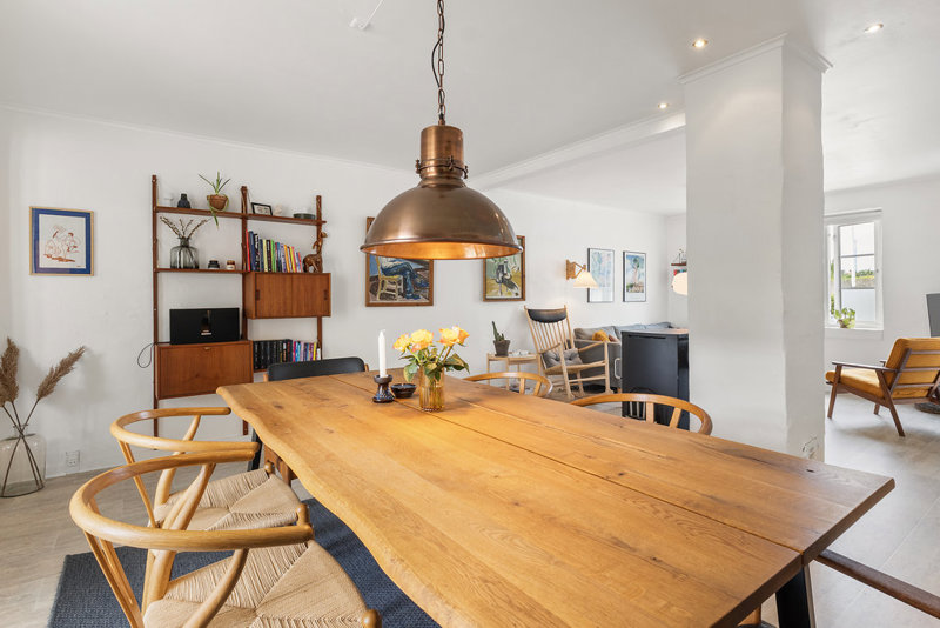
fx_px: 458
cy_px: 314
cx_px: 470
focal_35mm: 18
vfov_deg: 68.8
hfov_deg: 91.4
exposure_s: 1/8
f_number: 8
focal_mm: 11.7
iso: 200
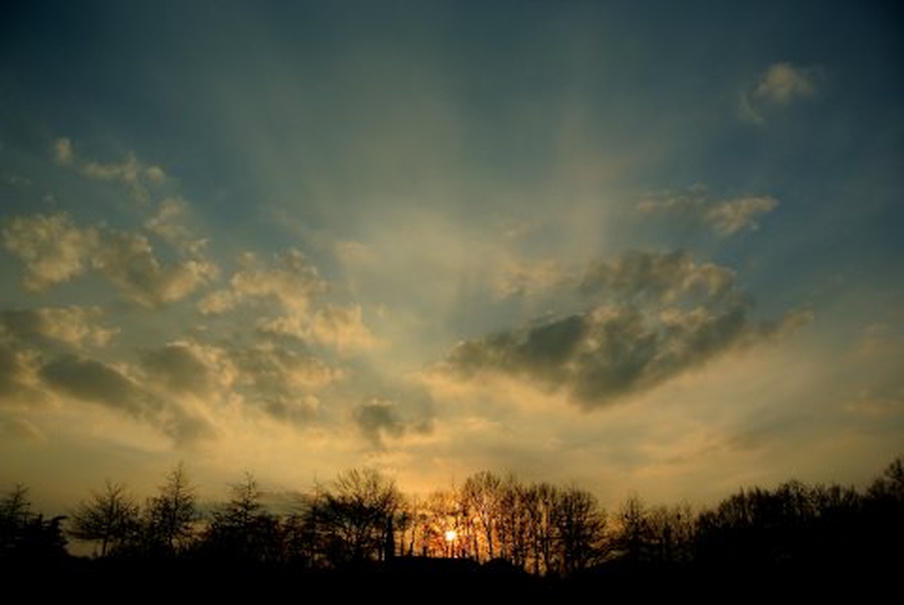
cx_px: 452
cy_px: 302
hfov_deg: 67.3
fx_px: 679
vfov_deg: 48.0
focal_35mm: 27
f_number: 3.5
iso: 100
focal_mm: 10
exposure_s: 1/2000
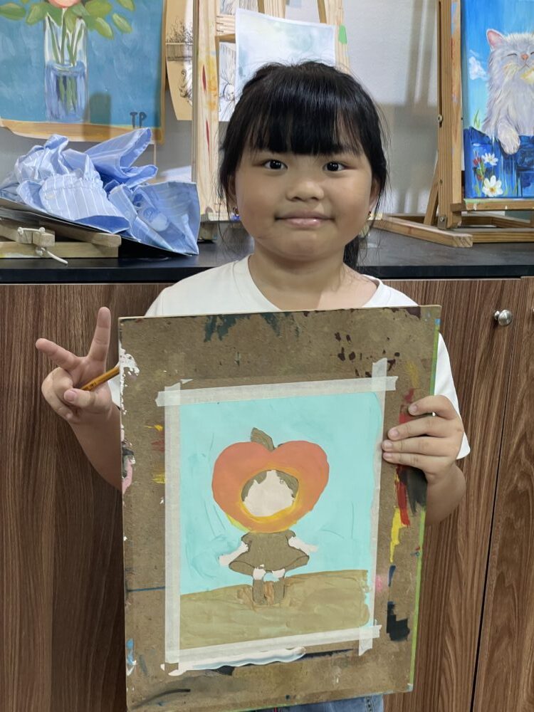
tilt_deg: -13.8
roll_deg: -3.0
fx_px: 1070
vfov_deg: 36.8
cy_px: 356
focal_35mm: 52
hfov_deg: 28.0
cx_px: 267
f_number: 2
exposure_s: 1/100
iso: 125
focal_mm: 6
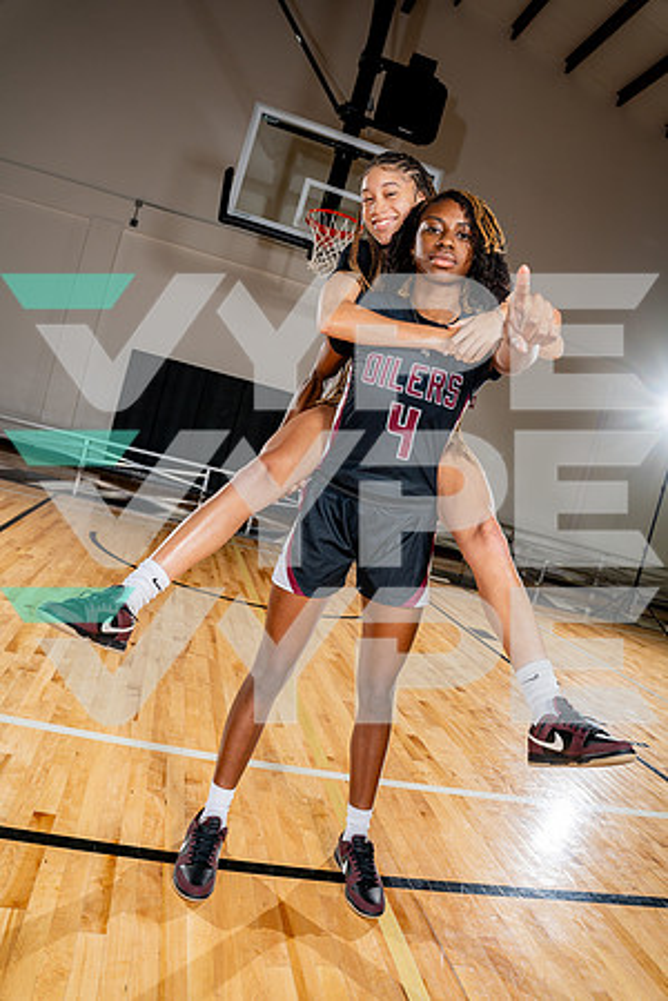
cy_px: 500
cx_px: 334
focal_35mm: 24
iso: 200
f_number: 5.6
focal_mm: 24
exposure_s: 1/250
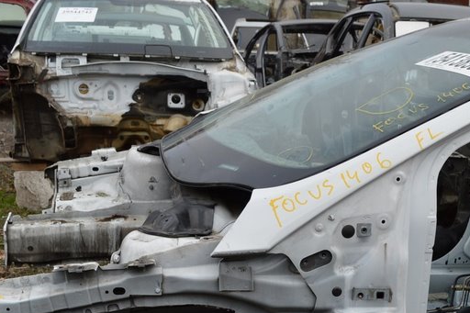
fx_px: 705
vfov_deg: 24.5
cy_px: 268
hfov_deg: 36.5
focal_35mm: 54
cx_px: 315
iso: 100
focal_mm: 18
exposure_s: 1/160
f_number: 6.3
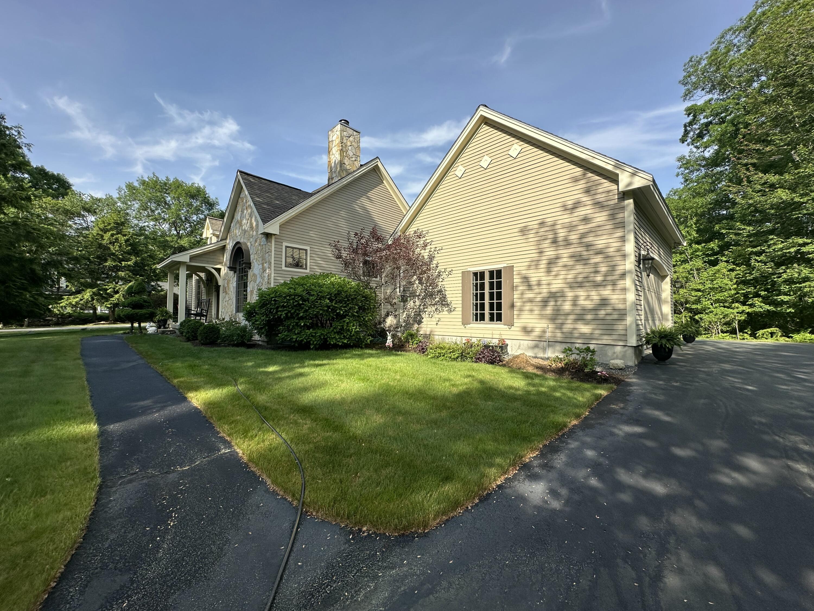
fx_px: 329
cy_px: 306
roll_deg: -1.0
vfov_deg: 85.7
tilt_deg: +2.2
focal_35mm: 14
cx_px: 407
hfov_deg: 102.1
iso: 40
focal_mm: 2.22
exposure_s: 1/1103
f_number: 2.2
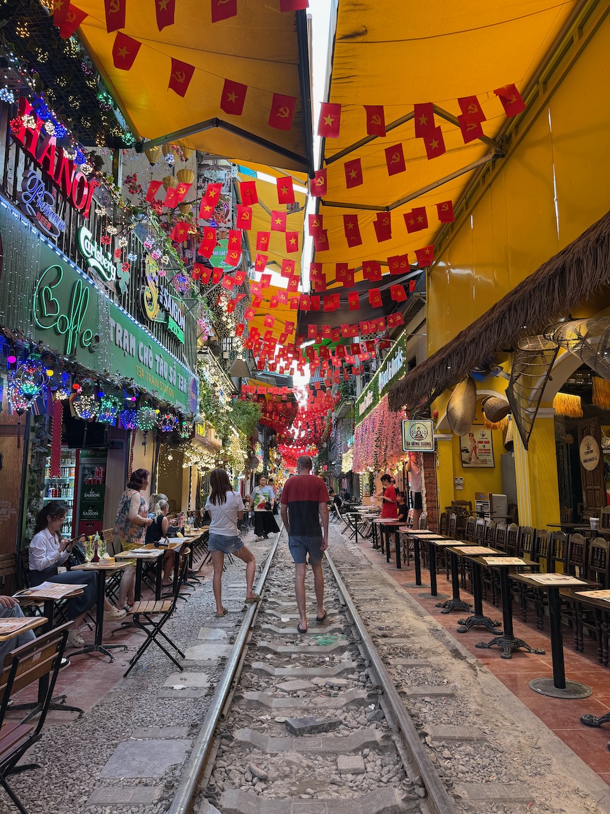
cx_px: 305
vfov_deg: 71.6
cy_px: 407
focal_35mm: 24
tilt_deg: +7.8
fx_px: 564
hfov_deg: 56.8
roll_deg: -0.3
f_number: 1.78
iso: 64
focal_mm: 6.76
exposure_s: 1/100
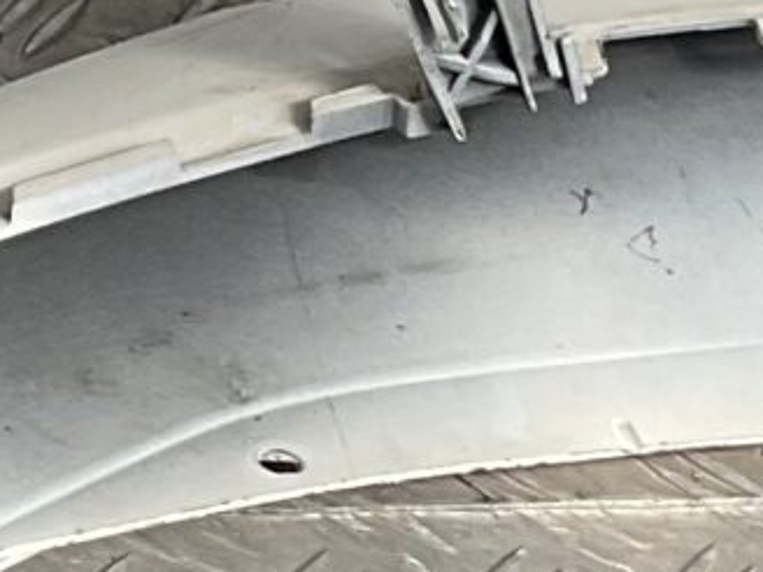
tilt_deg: -36.3
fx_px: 4981
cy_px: -323
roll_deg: -10.4
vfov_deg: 6.5
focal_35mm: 226
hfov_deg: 8.5
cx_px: -561
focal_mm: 3
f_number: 1.8
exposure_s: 1/568
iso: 16
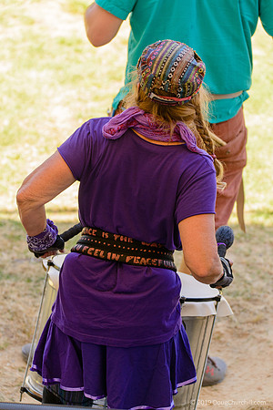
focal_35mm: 210
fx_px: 2389
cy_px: 205
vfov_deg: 9.8
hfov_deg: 6.5
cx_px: 136
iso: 720
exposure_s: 1/500
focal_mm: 210
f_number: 5.6
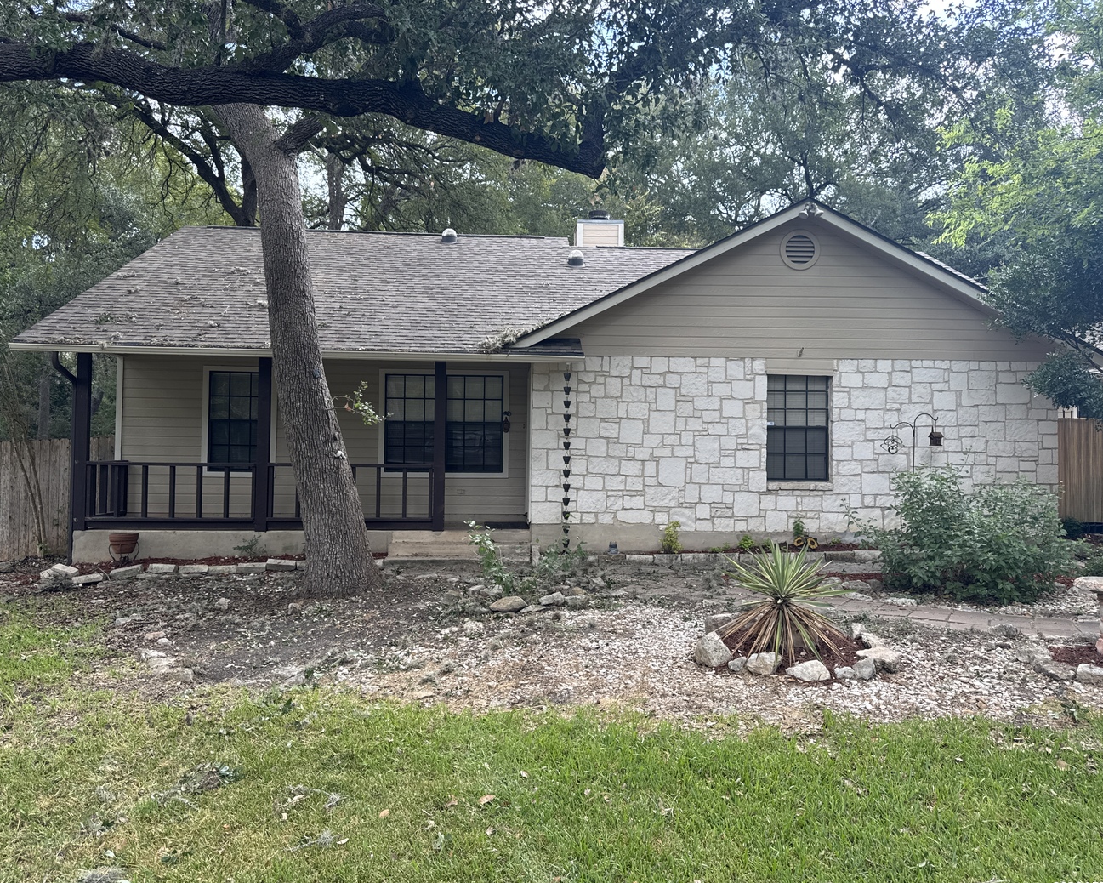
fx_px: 849
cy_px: 434
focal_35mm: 26
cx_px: 531
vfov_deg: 54.9
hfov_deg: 66.0
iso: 80
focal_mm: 6.76
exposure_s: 1/360
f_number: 1.78
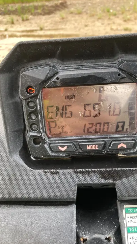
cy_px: 122
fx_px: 200
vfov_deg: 62.6
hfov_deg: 37.6
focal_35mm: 31
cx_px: 85
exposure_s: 1/120
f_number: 1.8
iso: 50
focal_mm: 3.99
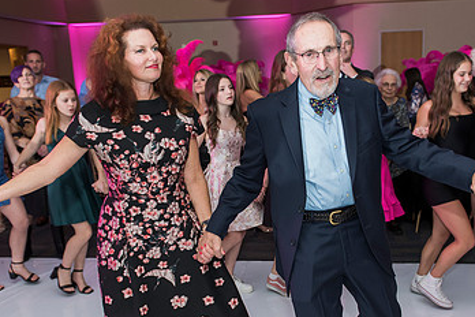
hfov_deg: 48.1
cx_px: 293
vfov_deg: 33.3
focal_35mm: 40
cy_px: 189
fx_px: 528
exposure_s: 1/100
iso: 1000
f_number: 4
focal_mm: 24
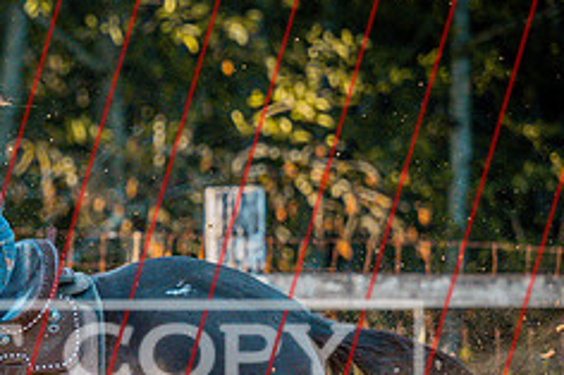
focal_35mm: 527
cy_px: 395
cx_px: -151
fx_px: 8250
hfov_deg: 3.9
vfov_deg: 2.6
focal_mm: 140
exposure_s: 1/2500
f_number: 2.8
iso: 720
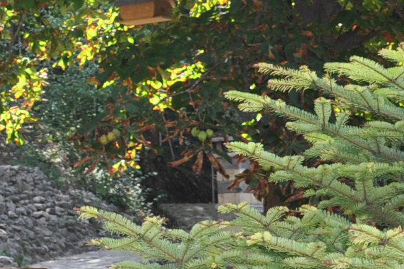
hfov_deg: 13.2
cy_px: 104
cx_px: -416
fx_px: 1491
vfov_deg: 10.3
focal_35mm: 133
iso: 200
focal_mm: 18
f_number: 5
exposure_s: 1/200
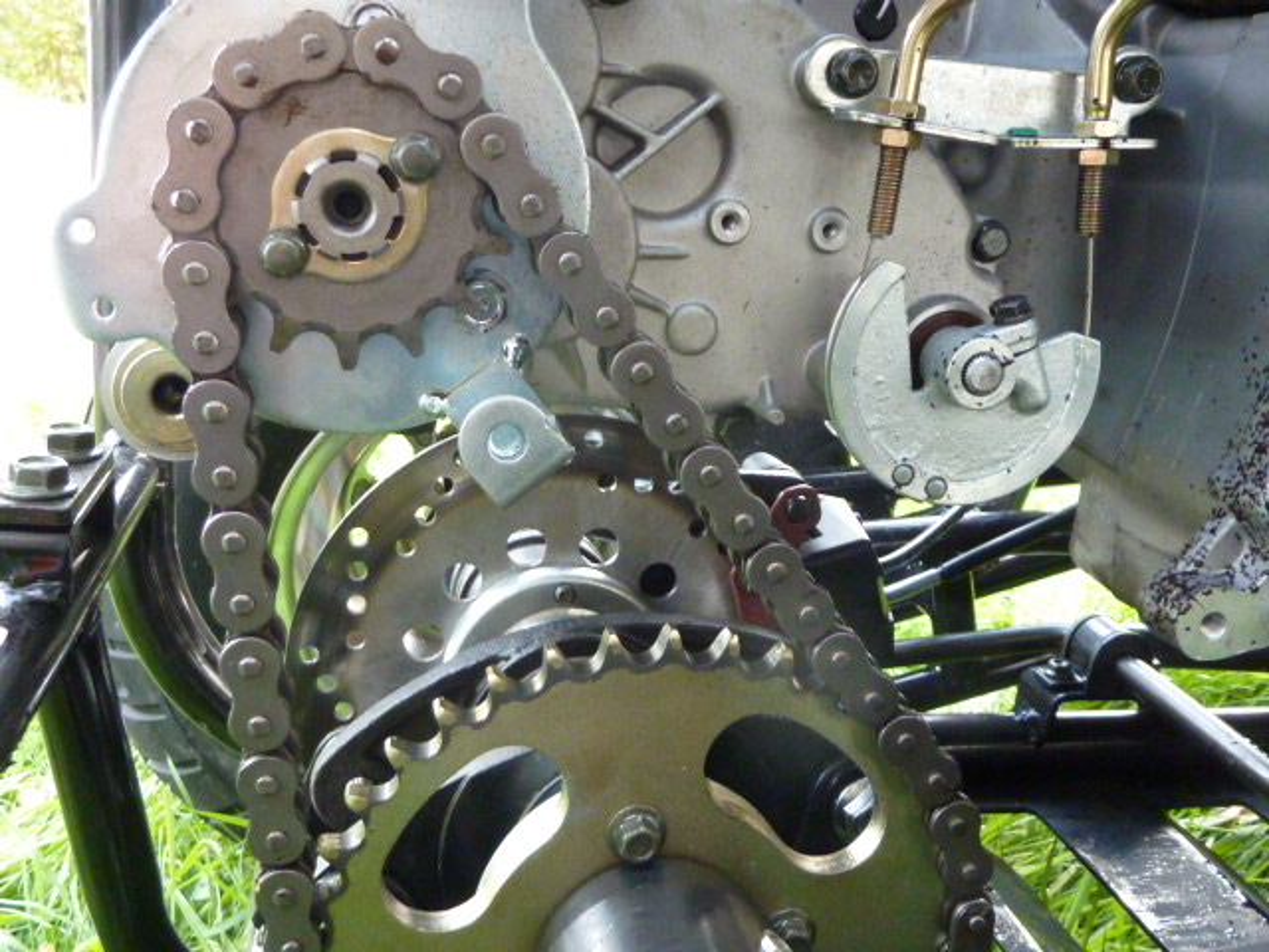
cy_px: 476
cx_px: 634
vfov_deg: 39.7
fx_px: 1320
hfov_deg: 51.4
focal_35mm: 36
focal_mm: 4.1
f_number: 3.3
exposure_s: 1/13
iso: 400
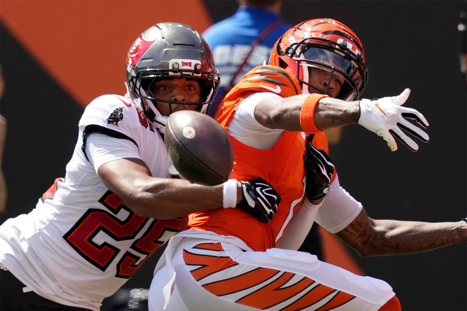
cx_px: 234
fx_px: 5187
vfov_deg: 3.4
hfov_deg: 5.2
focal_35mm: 400
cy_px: 156
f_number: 2.8
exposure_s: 1/3200
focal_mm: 400
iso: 320
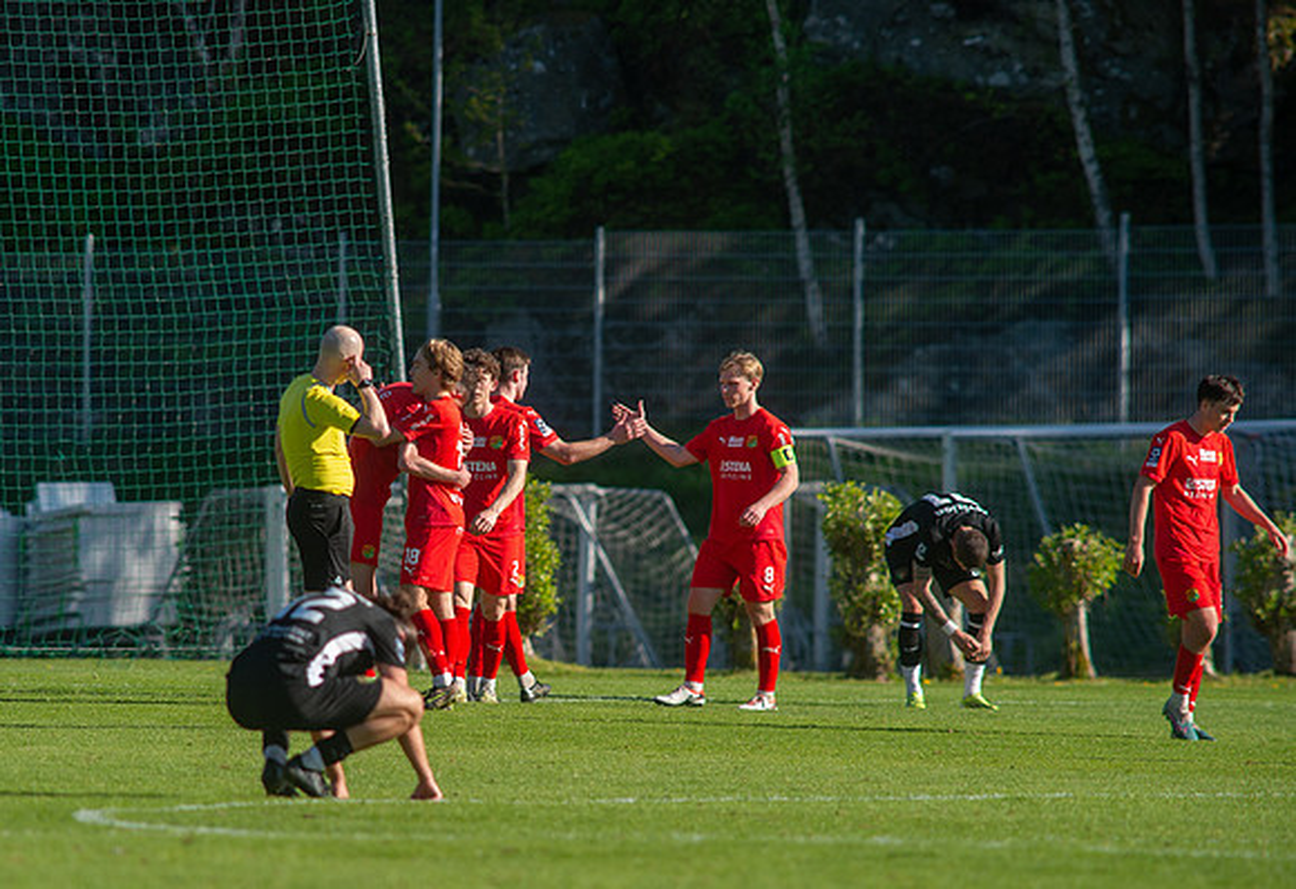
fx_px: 20064
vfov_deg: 2.5
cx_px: 450
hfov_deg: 3.7
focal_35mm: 552
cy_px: 563
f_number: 4.5
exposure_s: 1/1600
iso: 360
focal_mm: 420
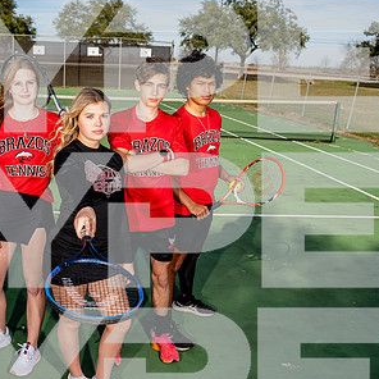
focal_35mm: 40
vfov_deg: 41.7
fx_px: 495
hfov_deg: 40.4
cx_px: 83
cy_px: 221
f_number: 4
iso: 100
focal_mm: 24
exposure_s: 1/1250
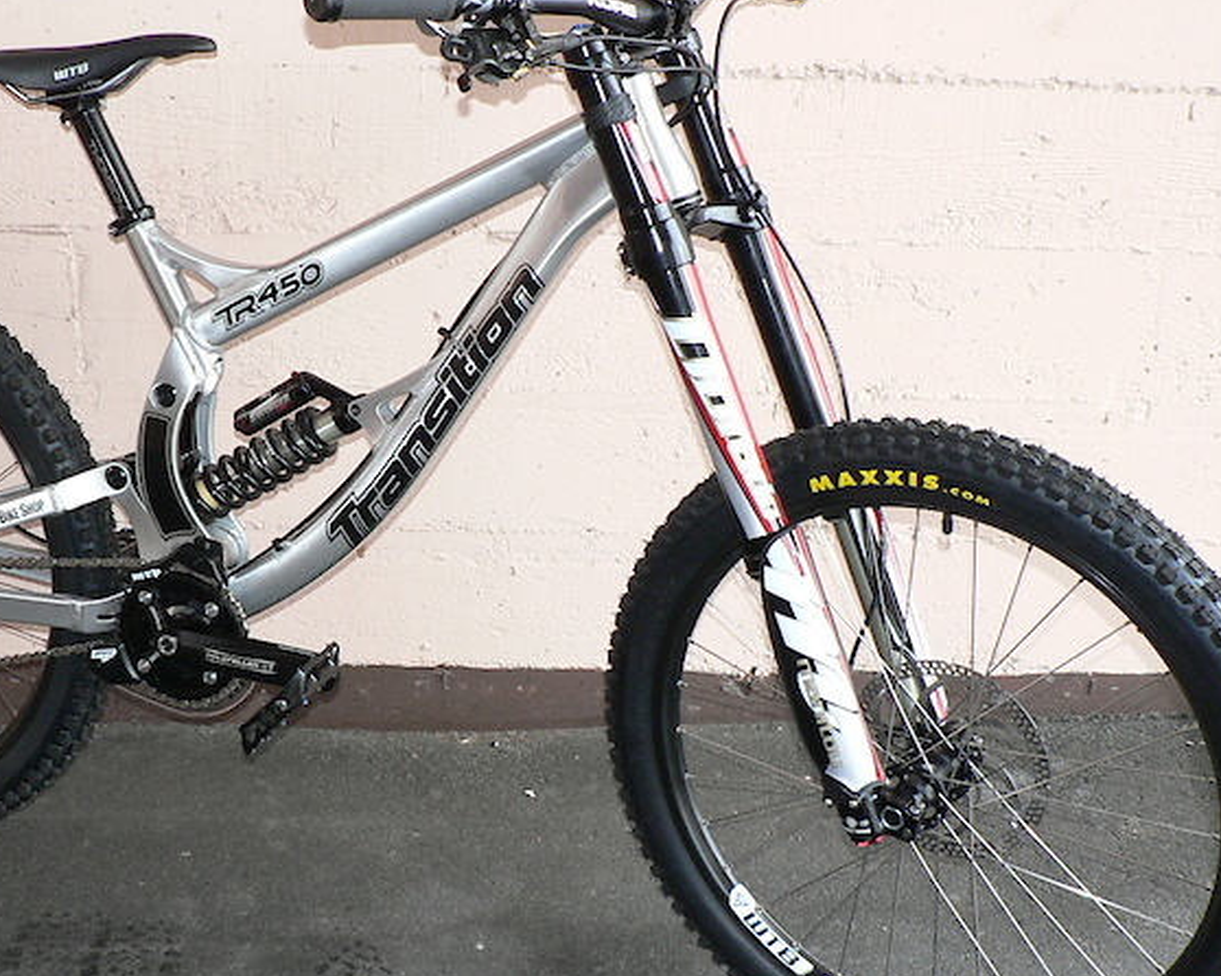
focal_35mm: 49
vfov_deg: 30.8
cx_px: 440
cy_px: 523
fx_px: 1770
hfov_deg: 37.8
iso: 150
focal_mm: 6
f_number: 2.8
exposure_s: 1/60
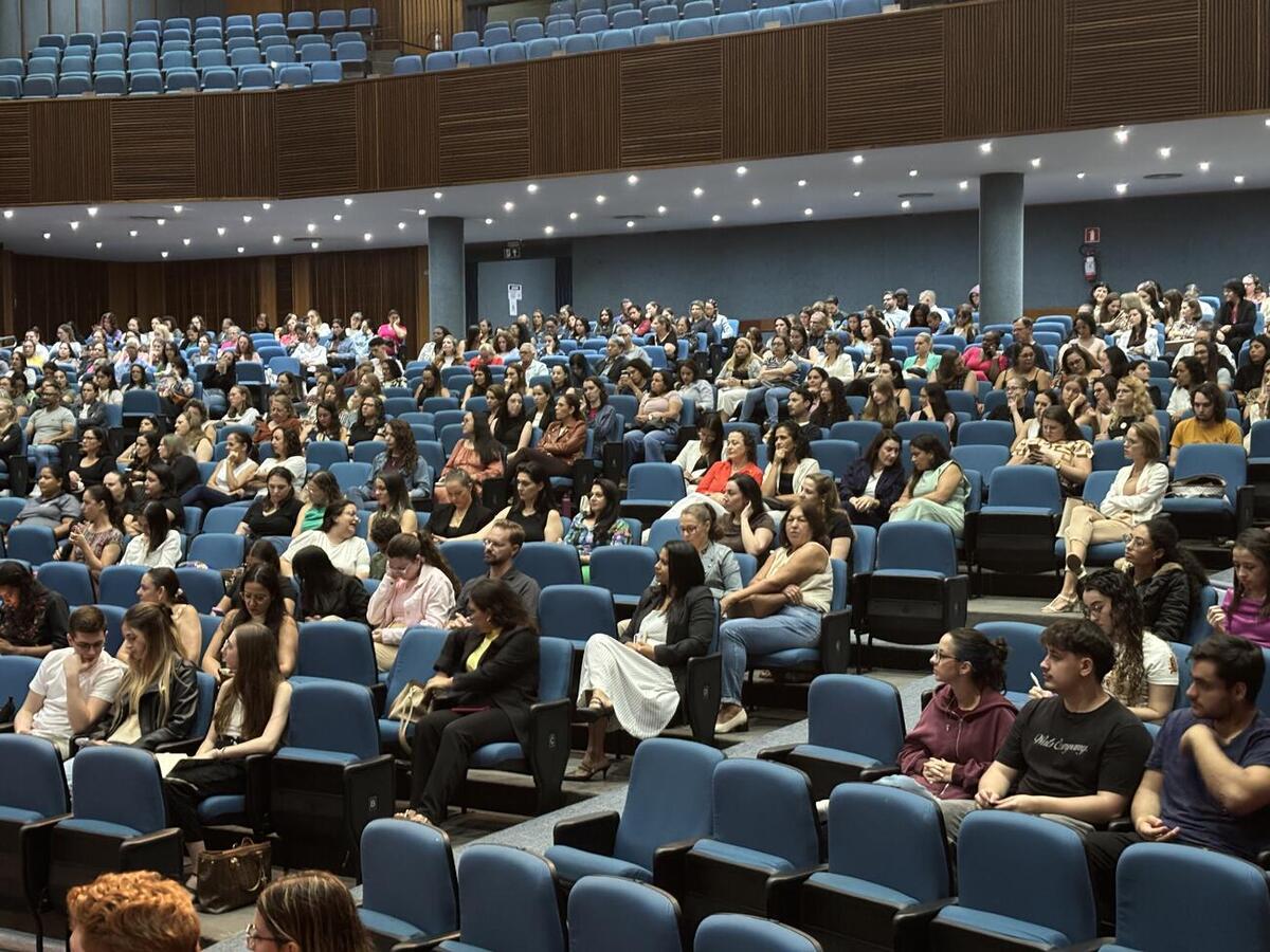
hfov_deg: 36.8
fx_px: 1908
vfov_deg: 28.0
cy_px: 476
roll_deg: +0.7
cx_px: 635
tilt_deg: -2.6
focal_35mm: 52
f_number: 1.6
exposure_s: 1/17
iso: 400
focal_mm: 5.96
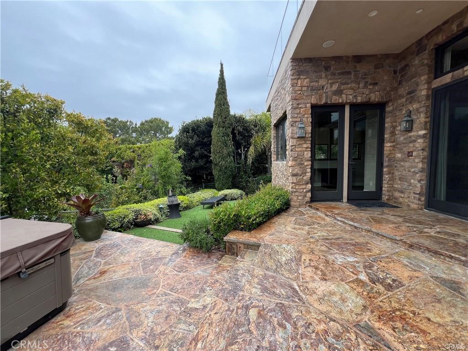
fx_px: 176
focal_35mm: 13
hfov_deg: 106.2
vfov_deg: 89.9
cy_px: 176
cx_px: 234
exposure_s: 1/395
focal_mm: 1.57
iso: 32
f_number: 1.8
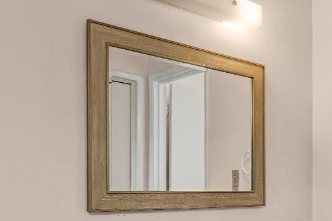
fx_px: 428
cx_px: 296
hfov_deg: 39.5
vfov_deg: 27.9
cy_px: 200
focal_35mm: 46
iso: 400
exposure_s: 1/6
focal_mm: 11
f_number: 8
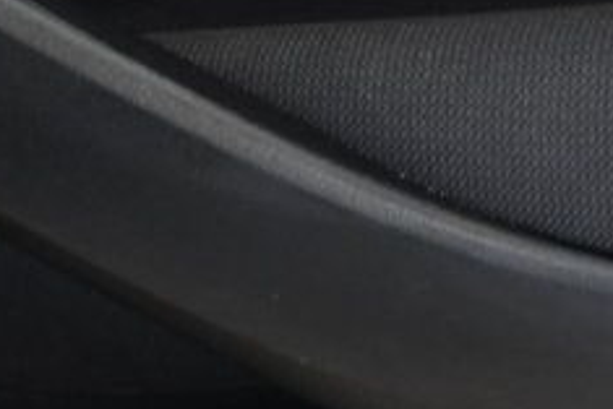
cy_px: -109
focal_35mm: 340
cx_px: 175
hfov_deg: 6.1
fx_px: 5793
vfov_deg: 4.0
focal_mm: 52
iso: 400
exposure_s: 1/60
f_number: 4.8
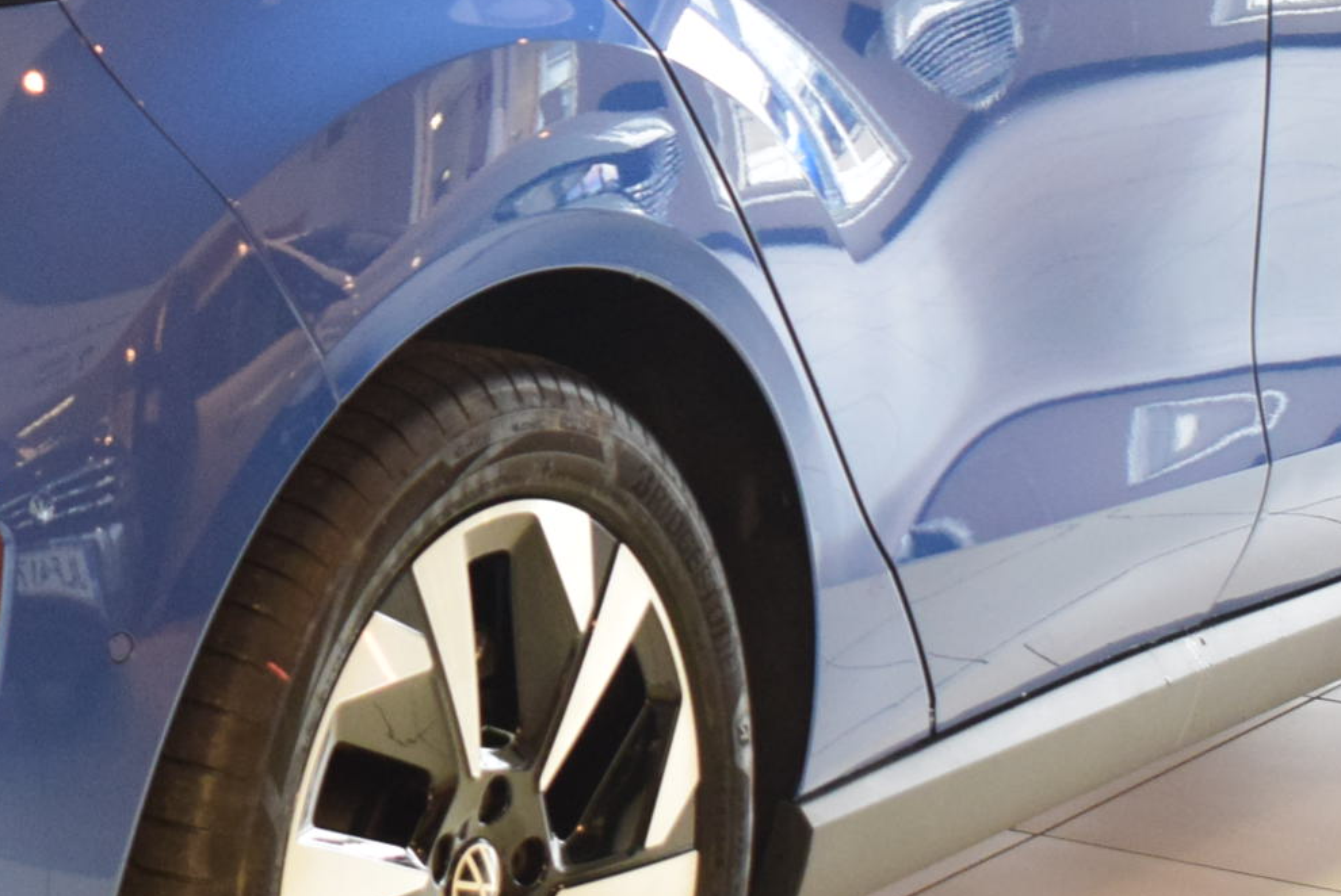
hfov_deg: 14.4
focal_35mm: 141
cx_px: 133
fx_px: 5239
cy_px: 134
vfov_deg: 9.7
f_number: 4.2
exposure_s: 1/80
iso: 1600
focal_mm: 31
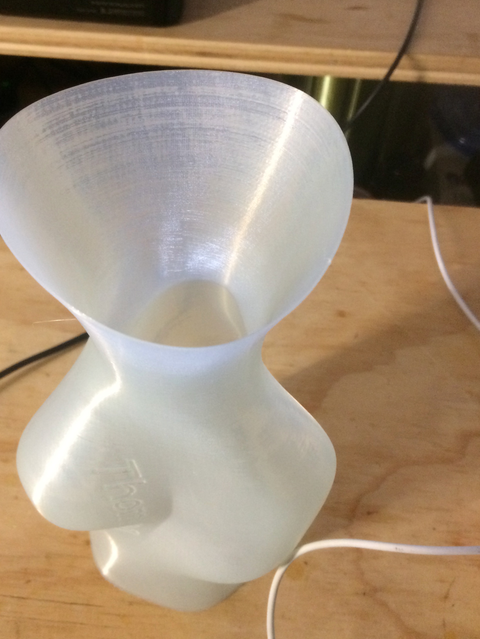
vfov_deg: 50.1
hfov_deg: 38.6
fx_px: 684
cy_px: 292
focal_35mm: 37
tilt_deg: -54.2
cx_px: 218
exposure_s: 1/30
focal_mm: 4.15
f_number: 2.2
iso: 320
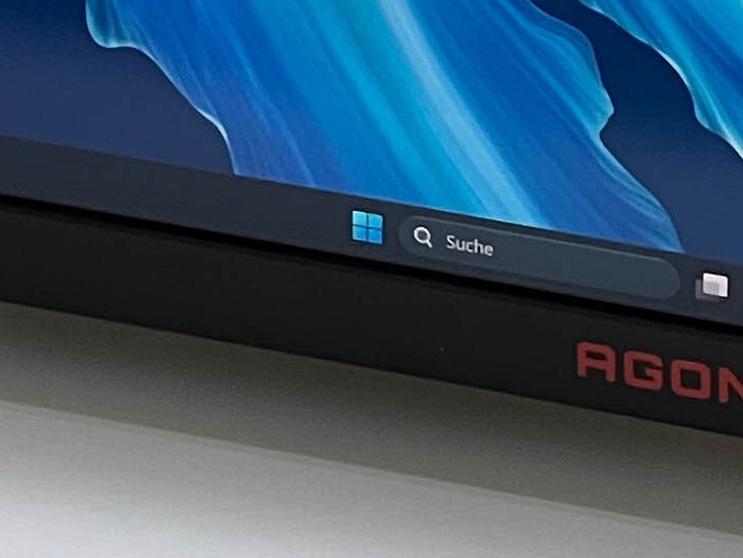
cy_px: -169
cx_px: -510
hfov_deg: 4.5
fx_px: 9320
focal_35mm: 434
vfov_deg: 3.4
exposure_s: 1/99
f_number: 2.8
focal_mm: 9
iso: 200
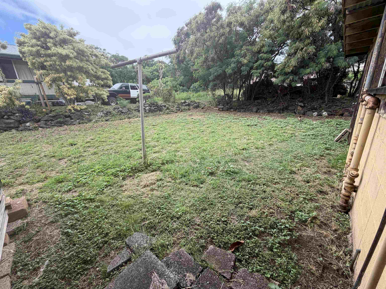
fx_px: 156
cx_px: 193
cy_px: 144
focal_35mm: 14
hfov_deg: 102.1
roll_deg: +2.2
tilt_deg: -16.5
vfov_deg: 85.7
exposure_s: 1/502
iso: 64
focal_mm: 2.22
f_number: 2.2
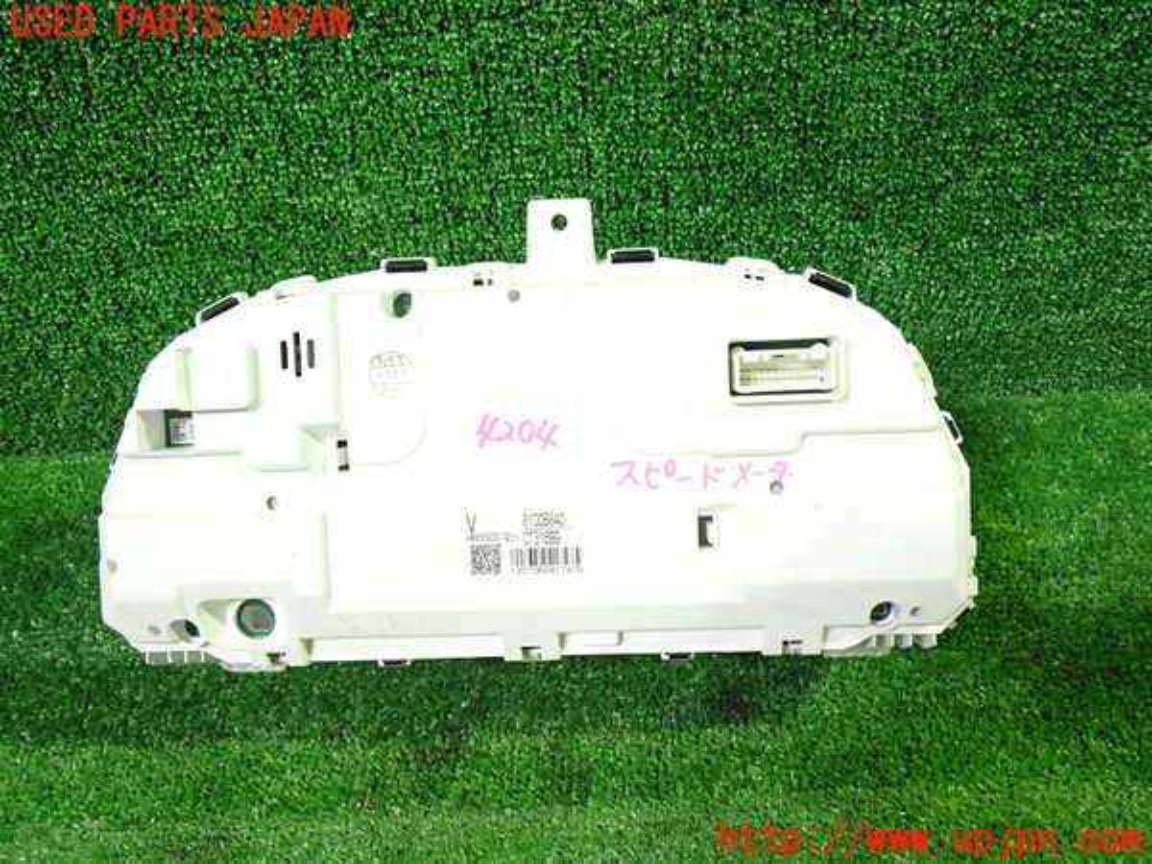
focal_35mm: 30
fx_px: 998
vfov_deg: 46.8
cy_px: 432
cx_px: 576
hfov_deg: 60.0
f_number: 2.3
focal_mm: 5.4
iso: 320
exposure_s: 1/30
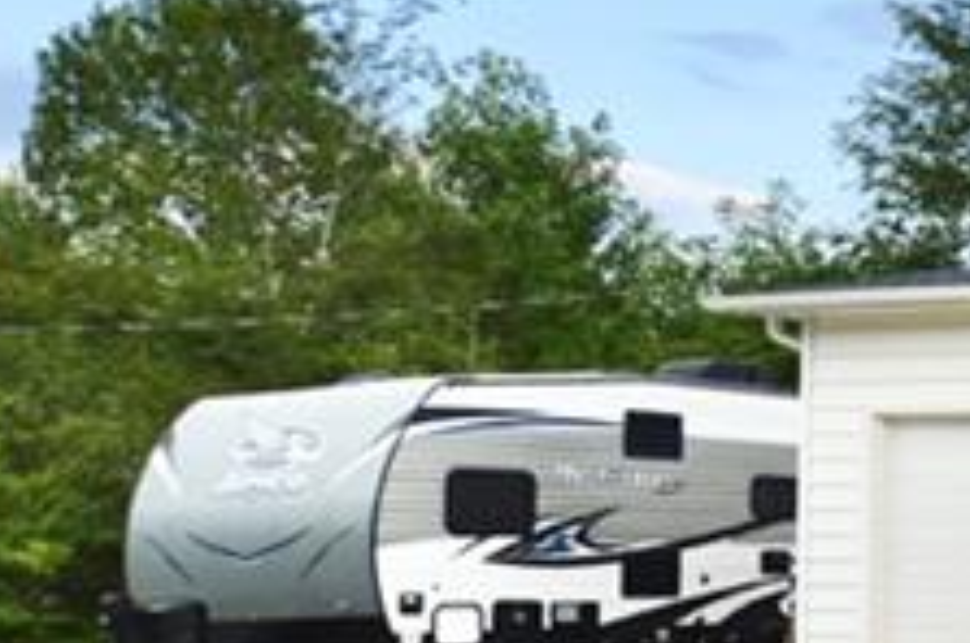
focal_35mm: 69
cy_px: 421
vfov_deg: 19.6
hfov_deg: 18.5
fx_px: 1856
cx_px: 1962
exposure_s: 1/200
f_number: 7.1
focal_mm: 10
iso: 100
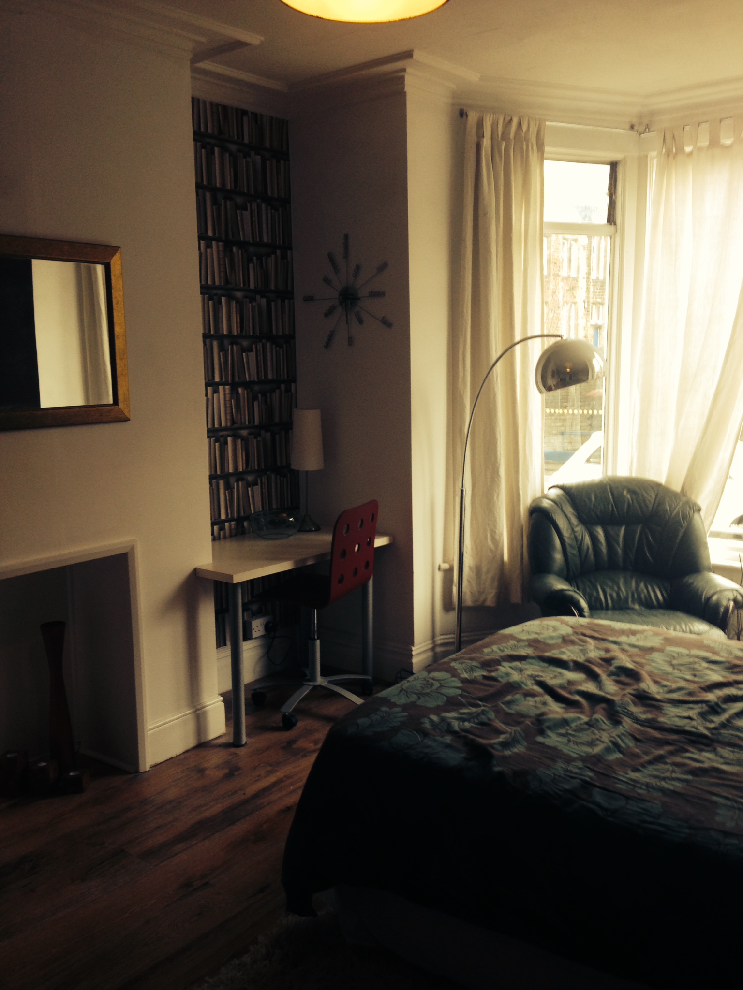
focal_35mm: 33
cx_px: 372
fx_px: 944
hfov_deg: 42.9
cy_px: 495
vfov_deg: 55.4
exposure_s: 1/30
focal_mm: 4.12
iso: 50
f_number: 2.4
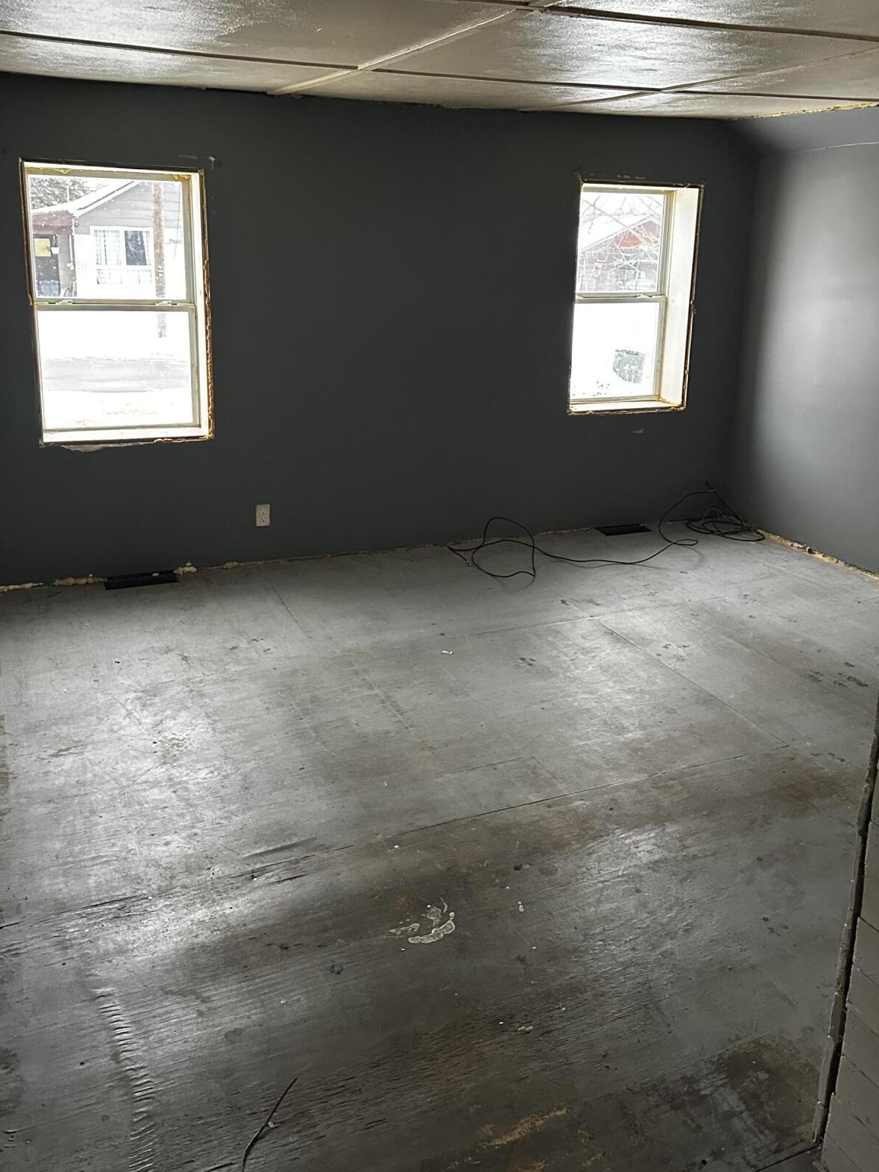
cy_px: 493
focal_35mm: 30
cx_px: 458
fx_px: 1016
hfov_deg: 46.8
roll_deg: -2.1
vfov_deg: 59.7
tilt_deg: -12.2
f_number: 1.78
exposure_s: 1/60
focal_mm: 6.86
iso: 640
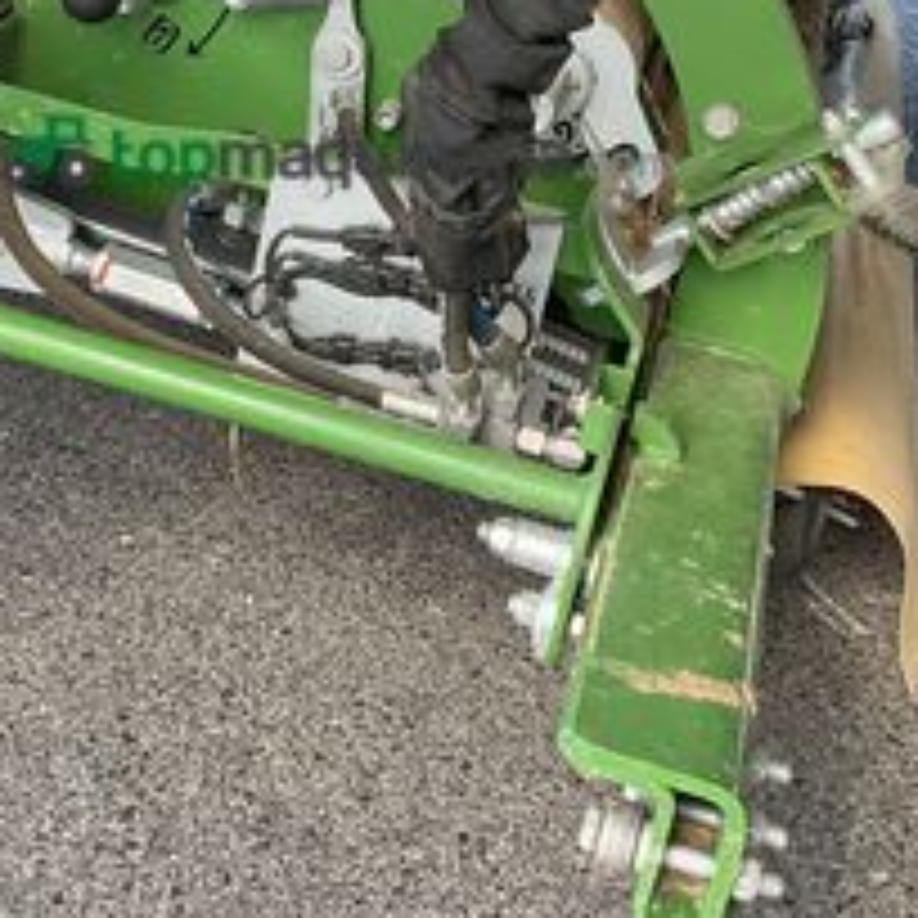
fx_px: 2070
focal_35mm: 69
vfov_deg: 24.5
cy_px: 153
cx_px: 340
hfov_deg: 24.9
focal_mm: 3
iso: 20
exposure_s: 1/100
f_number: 1.8
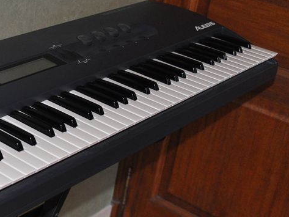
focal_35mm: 81
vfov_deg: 18.2
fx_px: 676
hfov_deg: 22.8
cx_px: -22
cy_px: 92
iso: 800
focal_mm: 26
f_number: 3.3
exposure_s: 1/60
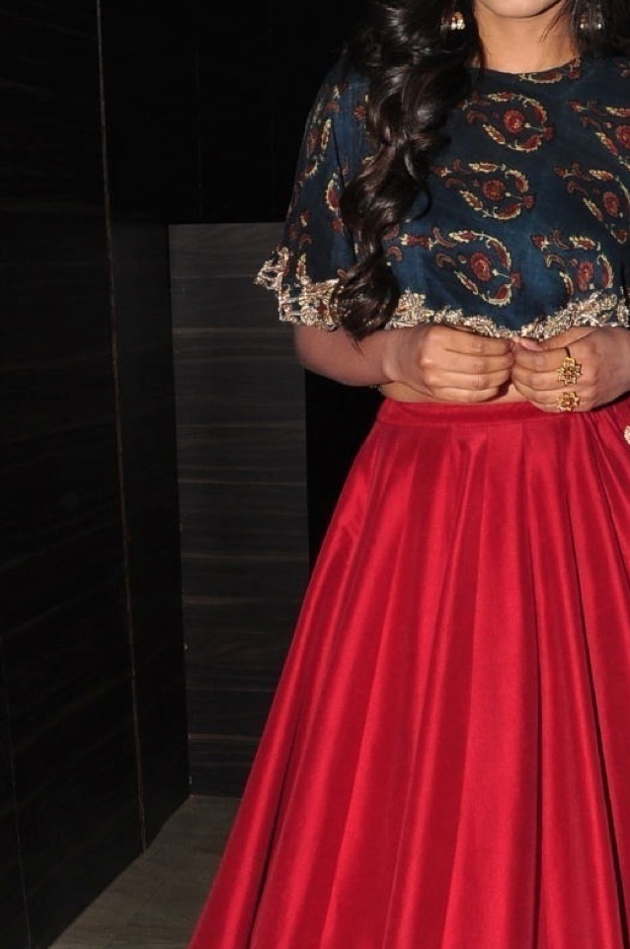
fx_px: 1449
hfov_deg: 24.5
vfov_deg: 36.0
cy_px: 625
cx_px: 359
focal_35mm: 55
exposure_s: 1/125
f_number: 10
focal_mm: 18
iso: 400
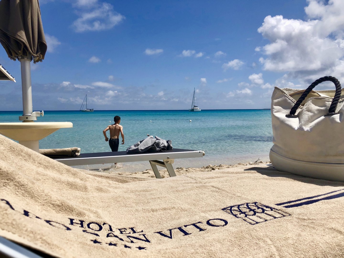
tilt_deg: -4.4
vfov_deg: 49.7
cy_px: 129
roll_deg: +1.5
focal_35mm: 28
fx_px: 278
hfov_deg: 63.4
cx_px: 172
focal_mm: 4
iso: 25
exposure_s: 1/4808
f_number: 1.8
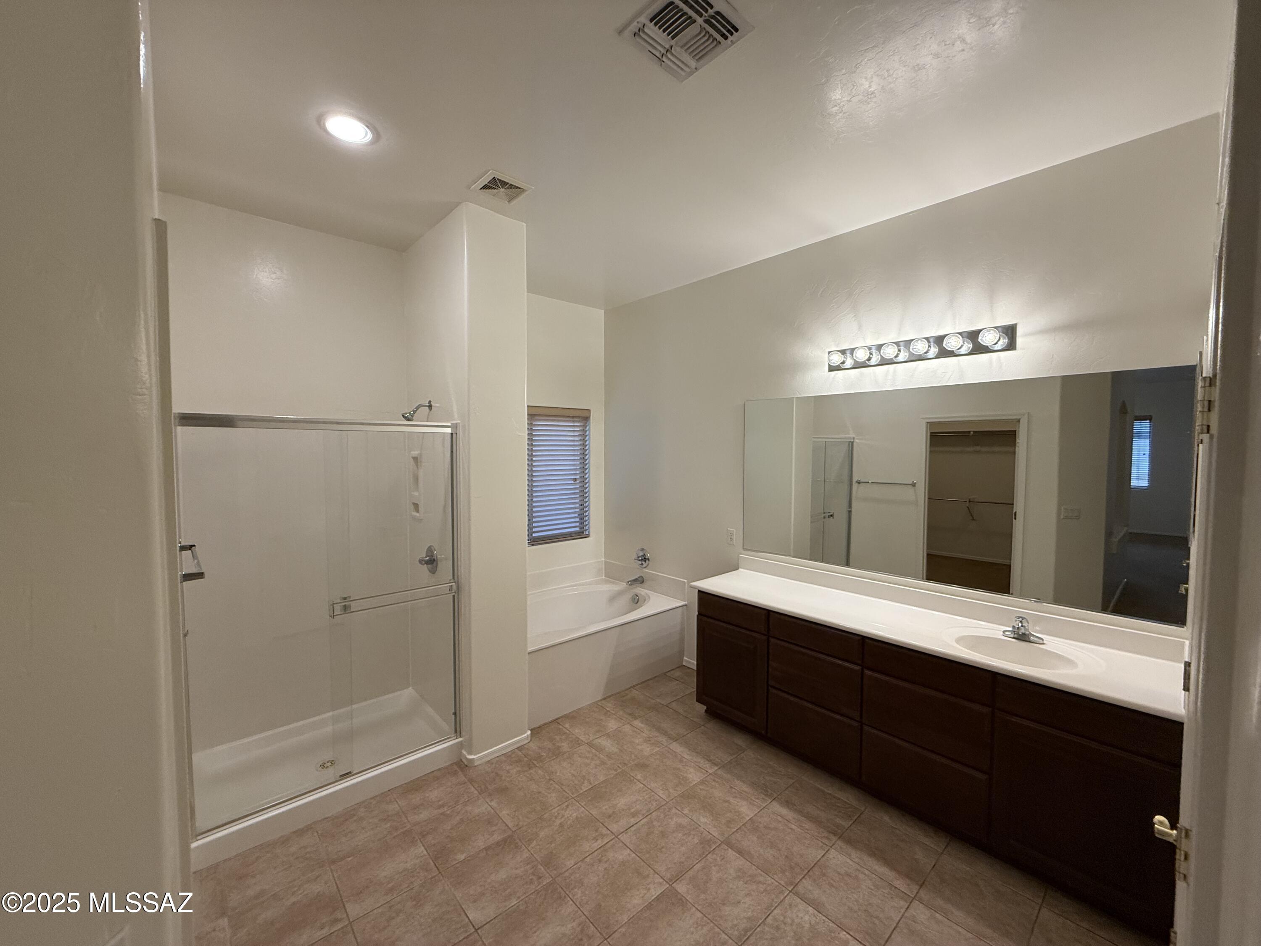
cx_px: 630
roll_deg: +0.0
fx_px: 510
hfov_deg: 102.1
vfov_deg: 85.7
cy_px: 473
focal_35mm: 14
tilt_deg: -3.0
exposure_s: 1/120
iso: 200
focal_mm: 2.22
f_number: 2.2
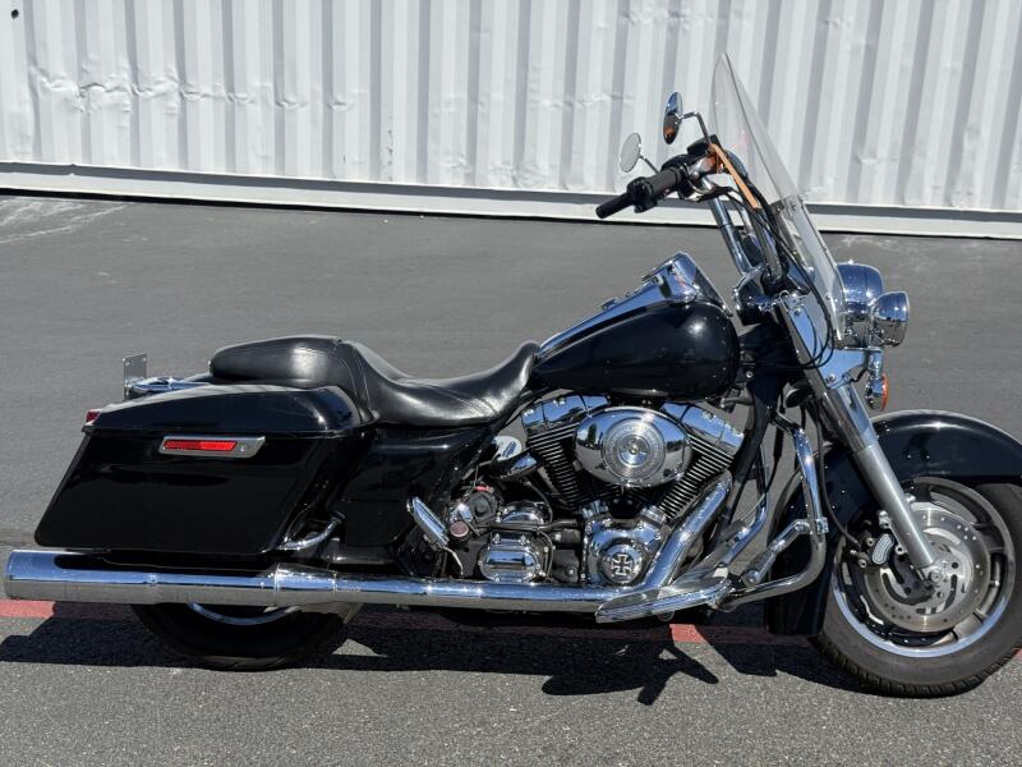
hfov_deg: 39.7
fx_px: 1417
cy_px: 384
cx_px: 511
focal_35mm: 48
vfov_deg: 30.3
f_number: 1.78
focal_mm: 6.76
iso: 64
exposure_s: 1/5587
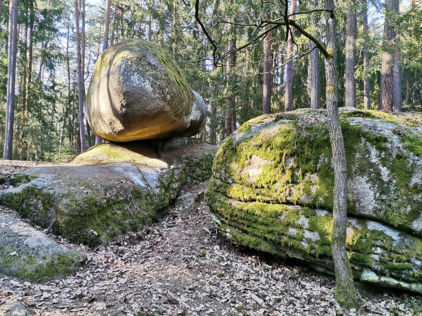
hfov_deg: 67.3
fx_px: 317
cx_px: 211
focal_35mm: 26
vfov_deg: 53.1
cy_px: 158
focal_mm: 4.75
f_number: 1.8
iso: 64
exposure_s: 1/99.9
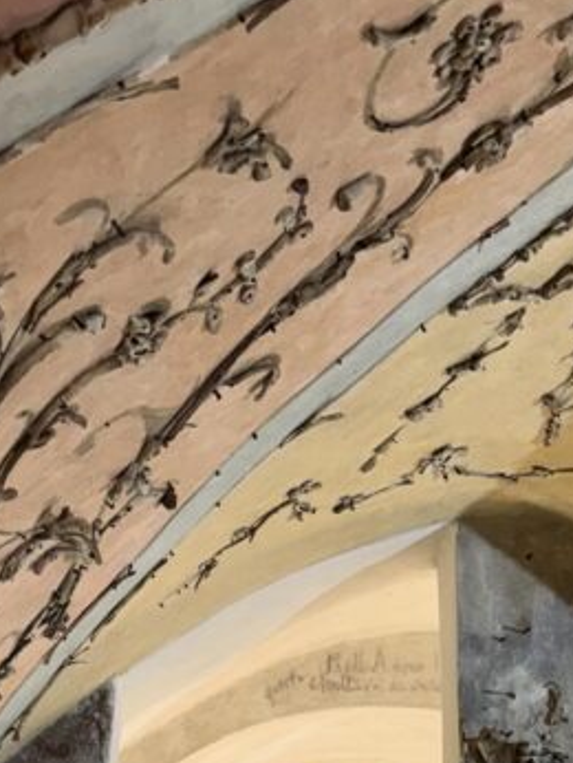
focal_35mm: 71
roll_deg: +0.9
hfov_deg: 20.5
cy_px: 902
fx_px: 1565
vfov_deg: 24.9
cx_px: 445
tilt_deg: +4.3
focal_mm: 6.76
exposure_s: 1/100
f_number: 1.78
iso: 200
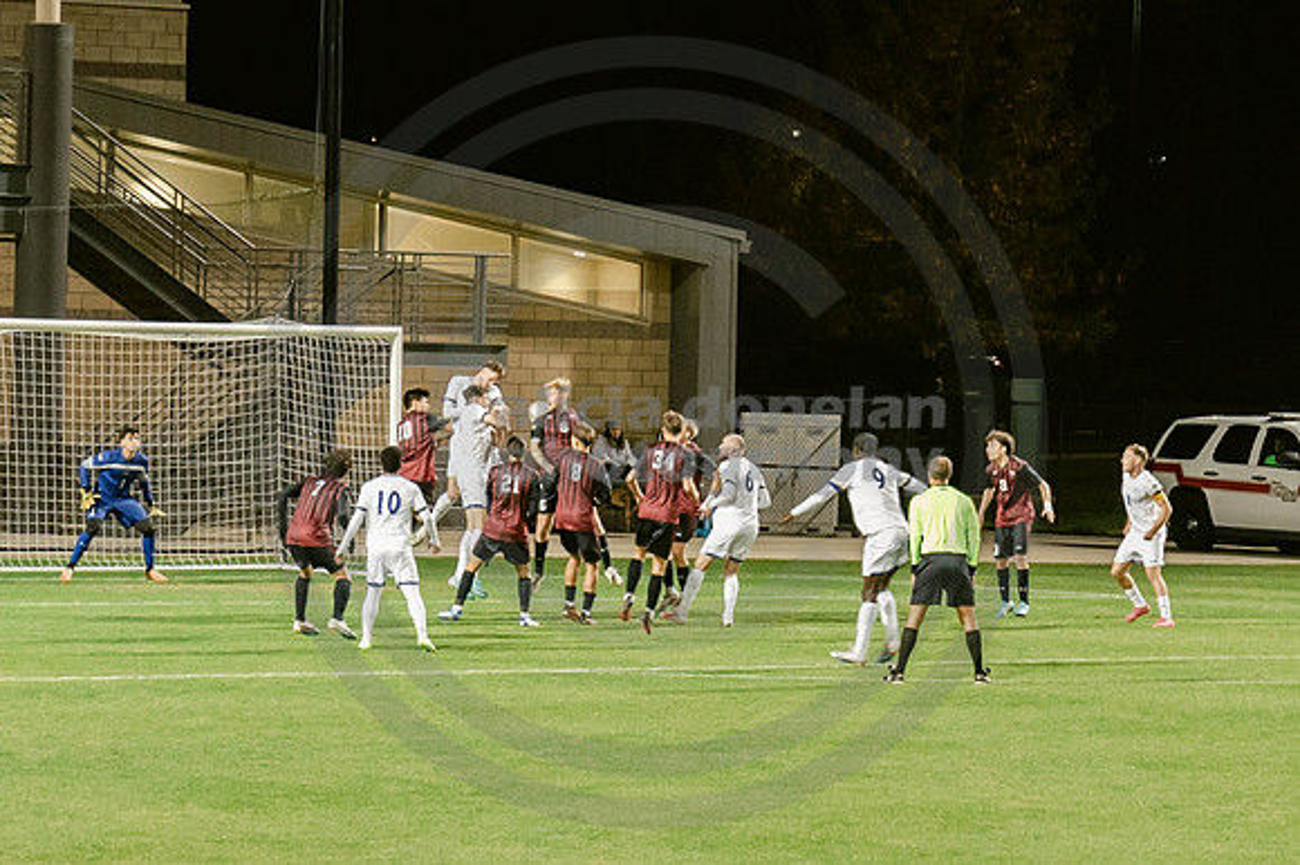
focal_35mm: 214
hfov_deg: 9.6
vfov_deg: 6.4
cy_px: 438
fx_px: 7713
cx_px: 1046
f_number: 4
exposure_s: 1/160
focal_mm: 70
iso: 2000
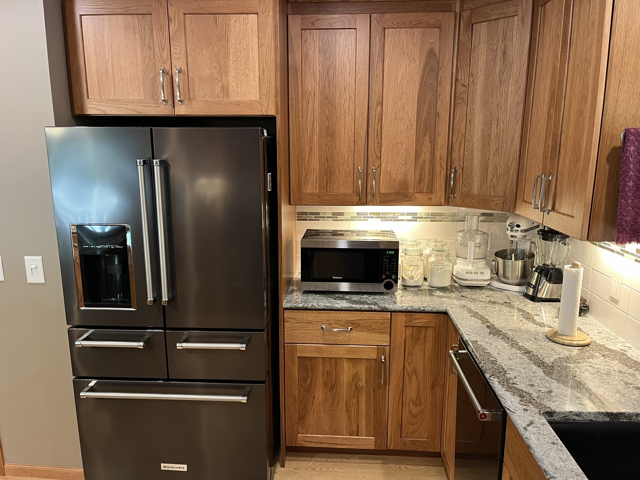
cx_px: 320
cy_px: 240
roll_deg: +0.0
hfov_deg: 67.3
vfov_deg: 53.1
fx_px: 481
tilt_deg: -13.1
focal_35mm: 26
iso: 200
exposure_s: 1/60
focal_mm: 5.1
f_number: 1.6
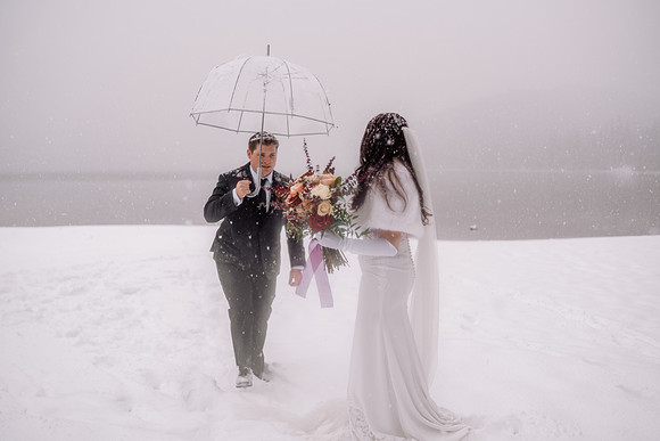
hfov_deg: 53.1
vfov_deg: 36.9
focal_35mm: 36
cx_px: 329
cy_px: 221
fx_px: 660
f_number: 2.5
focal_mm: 35
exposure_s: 1/200
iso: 100
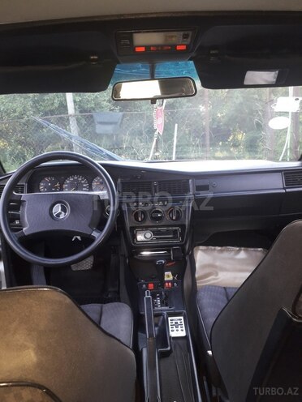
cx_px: 151
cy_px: 201
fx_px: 314
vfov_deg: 65.3
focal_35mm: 27
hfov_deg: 51.4
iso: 80
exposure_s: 1/50
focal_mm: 3.6
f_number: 1.9
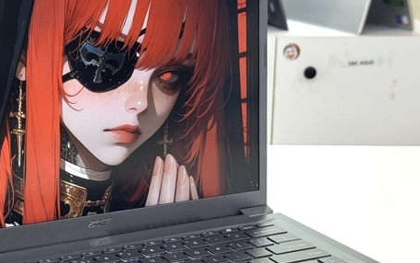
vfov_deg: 14.7
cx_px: 134
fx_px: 1019
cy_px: 167
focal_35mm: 89
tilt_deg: -16.0
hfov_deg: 23.2
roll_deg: +0.2
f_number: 1.78
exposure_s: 1/100
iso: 64
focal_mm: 6.76
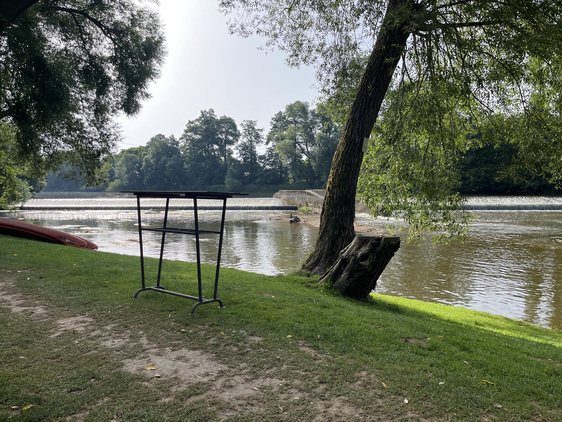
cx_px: 281
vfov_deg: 53.1
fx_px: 422
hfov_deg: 67.3
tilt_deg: -4.3
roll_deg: +1.0
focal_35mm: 26
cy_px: 211
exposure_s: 1/1536
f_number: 1.6
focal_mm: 5.1
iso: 50
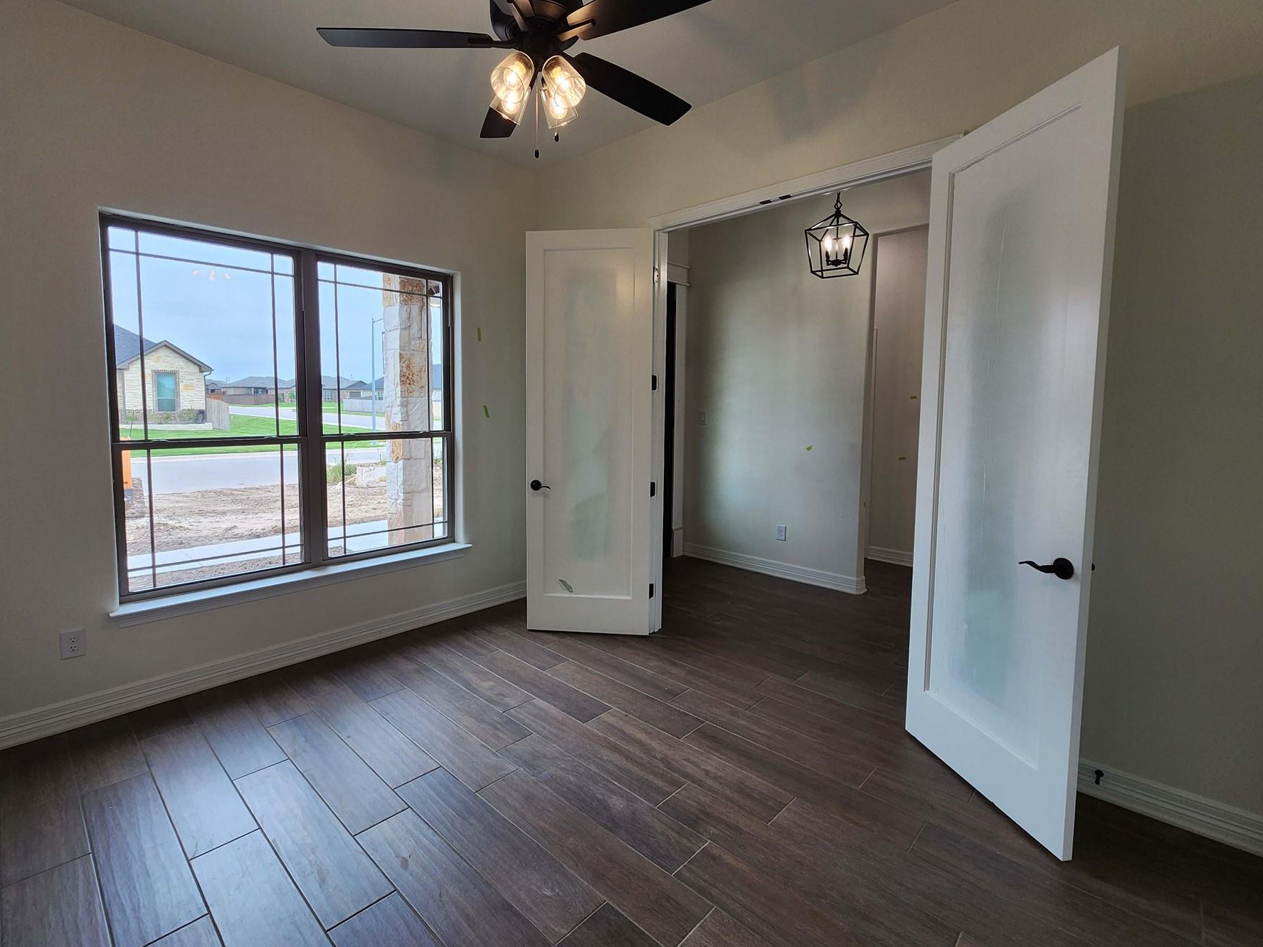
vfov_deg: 81.7
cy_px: 452
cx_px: 611
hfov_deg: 98.1
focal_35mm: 15
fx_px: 547
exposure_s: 1/155
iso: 50
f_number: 2.2
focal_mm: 2.2
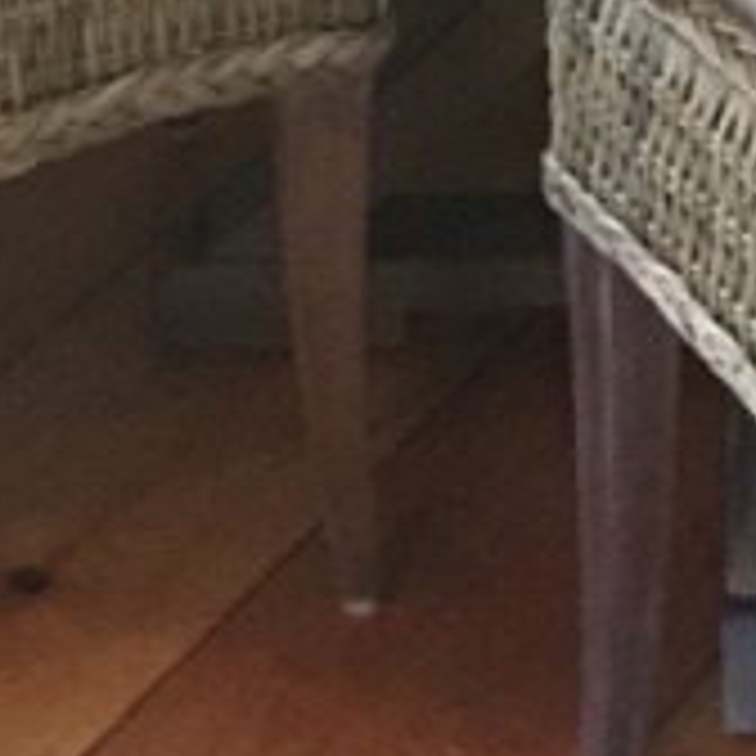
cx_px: 742
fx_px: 4077
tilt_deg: -11.2
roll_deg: -0.6
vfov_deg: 9.1
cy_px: -1260
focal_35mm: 165
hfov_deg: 10.5
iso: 200
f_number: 2.2
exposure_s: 1/30
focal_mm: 4.15
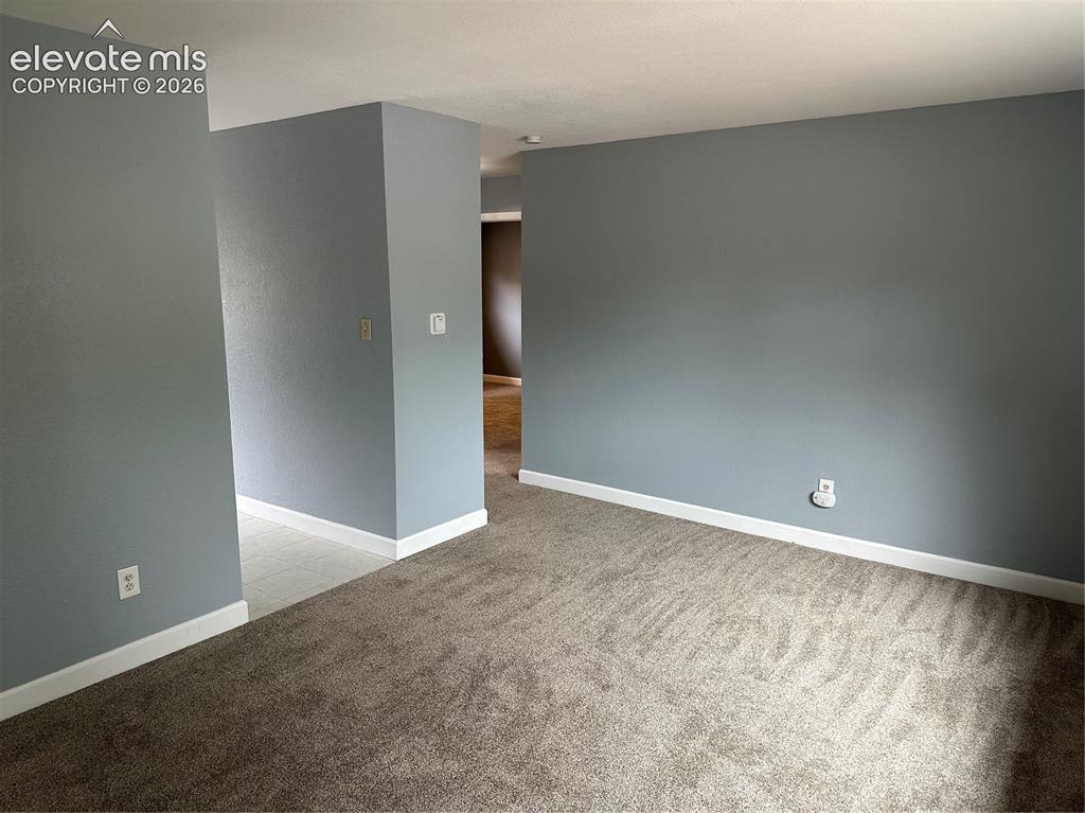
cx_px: 542
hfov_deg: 71.6
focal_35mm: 24
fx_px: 752
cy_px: 406
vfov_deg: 56.8
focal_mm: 6.86
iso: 250
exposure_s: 1/114
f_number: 1.78
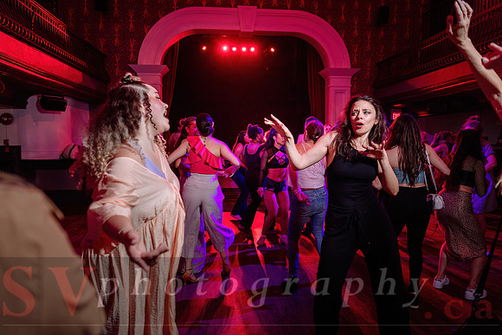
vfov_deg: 46.4
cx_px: 251
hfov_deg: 65.5
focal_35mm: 28
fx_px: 391
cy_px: 168
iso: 1000
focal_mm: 28
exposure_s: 1/80
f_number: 3.2
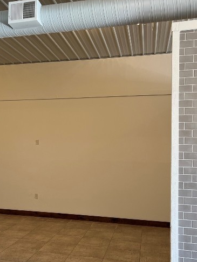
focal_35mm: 41
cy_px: 143
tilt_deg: +1.6
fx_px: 311
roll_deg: -0.6
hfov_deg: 34.5
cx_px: 55
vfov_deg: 45.7
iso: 64
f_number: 1.5
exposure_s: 1/120
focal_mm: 5.7
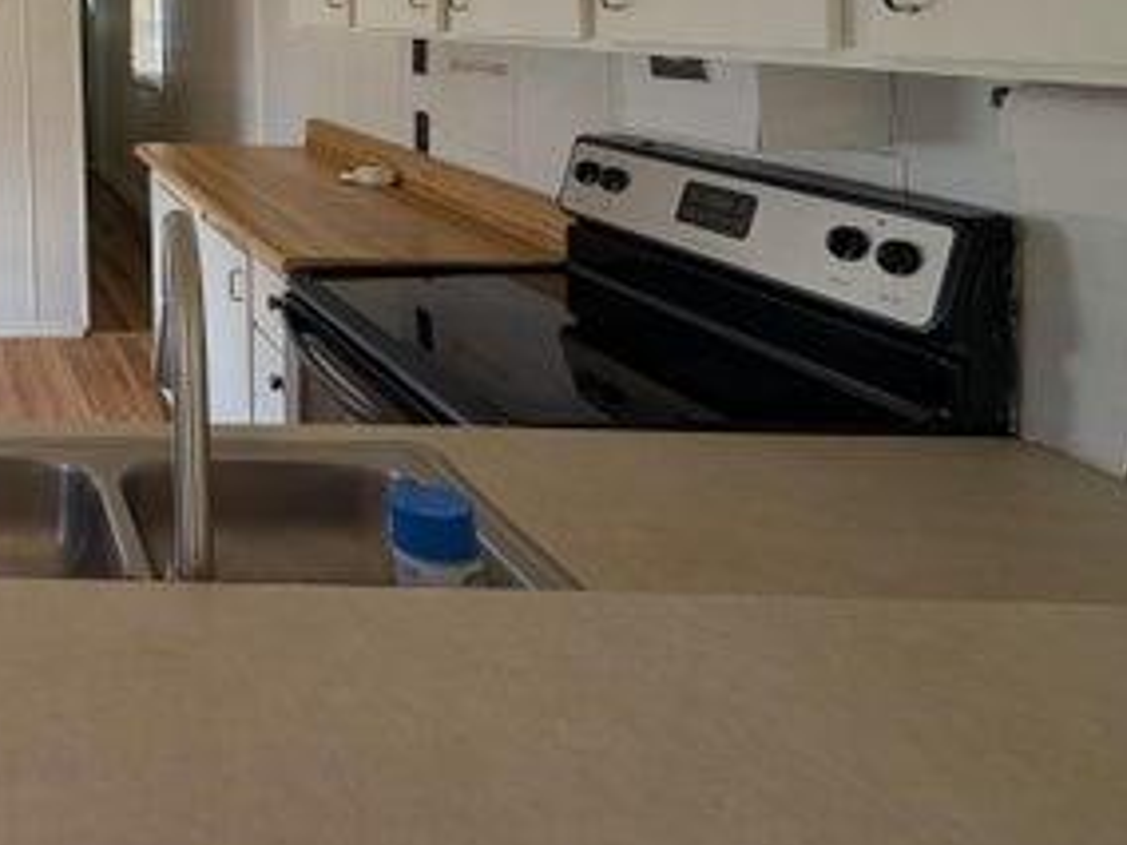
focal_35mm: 27
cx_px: -131
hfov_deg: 46.6
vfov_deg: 44.5
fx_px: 879
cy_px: 20
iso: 48
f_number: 1.7
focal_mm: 2.02
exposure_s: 1/32.1
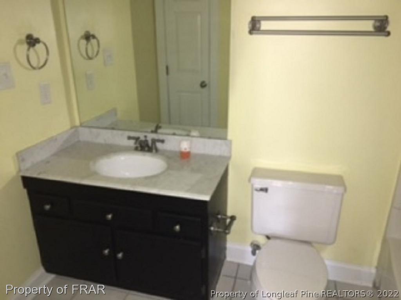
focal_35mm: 29
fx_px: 336
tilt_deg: -21.6
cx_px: 200
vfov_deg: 48.2
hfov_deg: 61.7
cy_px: 150
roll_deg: +0.4
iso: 125
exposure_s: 1/16
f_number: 2.2
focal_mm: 4.15
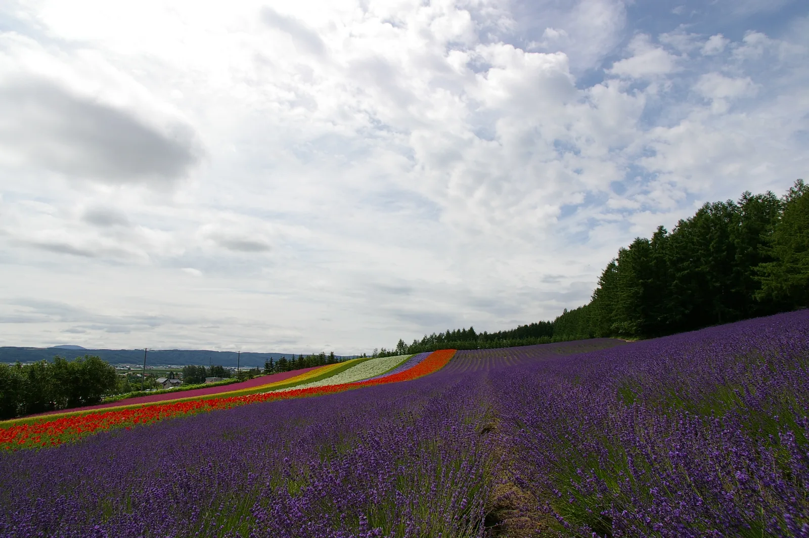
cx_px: 404
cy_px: 269
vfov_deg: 59.4
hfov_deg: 81.3
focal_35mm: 21
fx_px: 472
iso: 200
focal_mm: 14
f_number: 11
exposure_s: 1/350
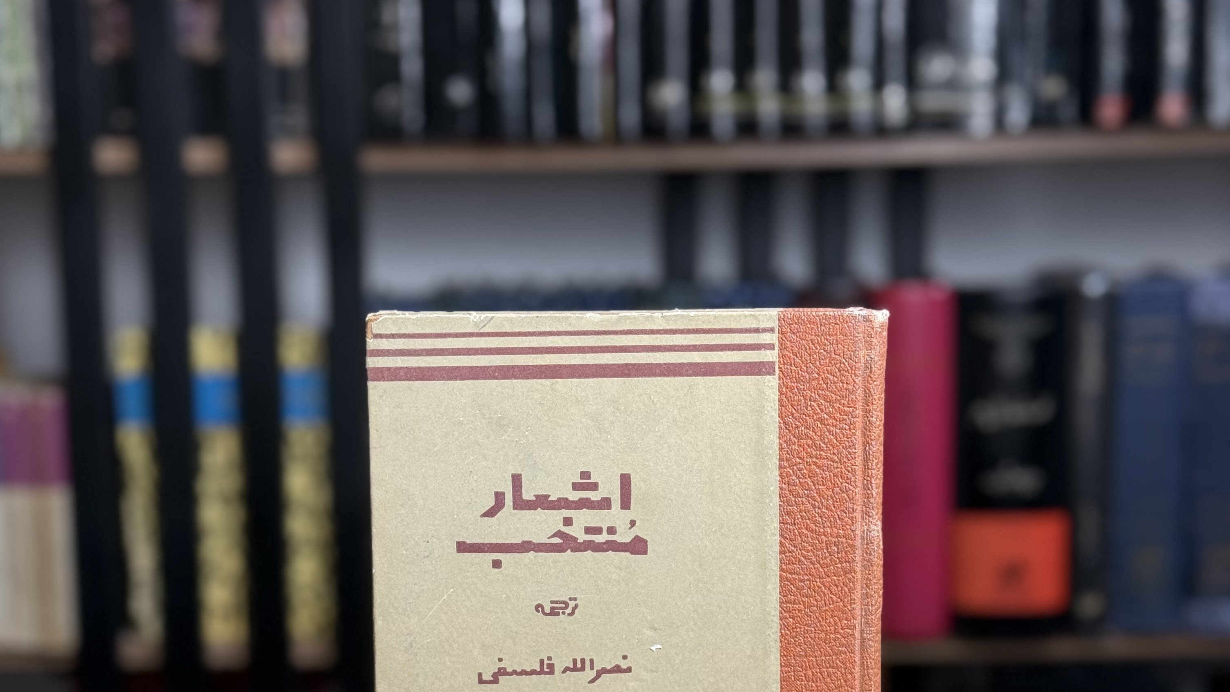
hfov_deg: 30.2
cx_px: 614
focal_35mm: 70
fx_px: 2283
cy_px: 519
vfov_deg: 17.1
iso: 100
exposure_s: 1/100
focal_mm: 6.76
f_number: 1.78
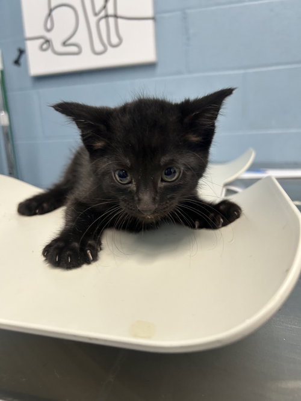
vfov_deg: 67.3
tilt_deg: -15.2
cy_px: 200
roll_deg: +2.9
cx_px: 150
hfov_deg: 53.0
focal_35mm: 26
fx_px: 302
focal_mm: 5.7
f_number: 1.5
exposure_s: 1/60
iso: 100
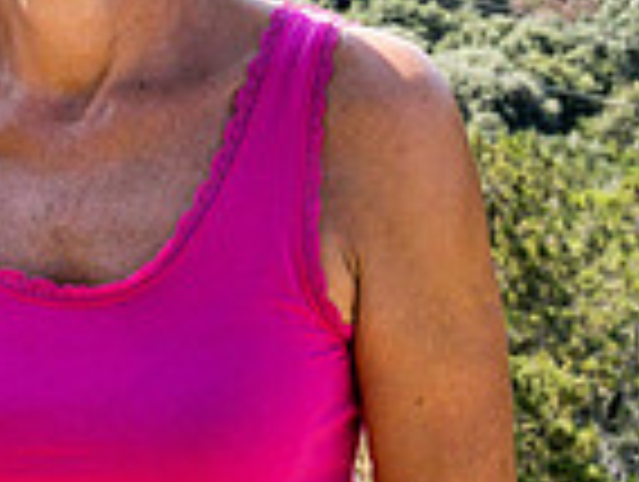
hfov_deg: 10.4
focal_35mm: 188
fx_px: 3476
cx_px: 20
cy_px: -321
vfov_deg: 7.7
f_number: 10
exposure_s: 1/320
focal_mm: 38
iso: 320
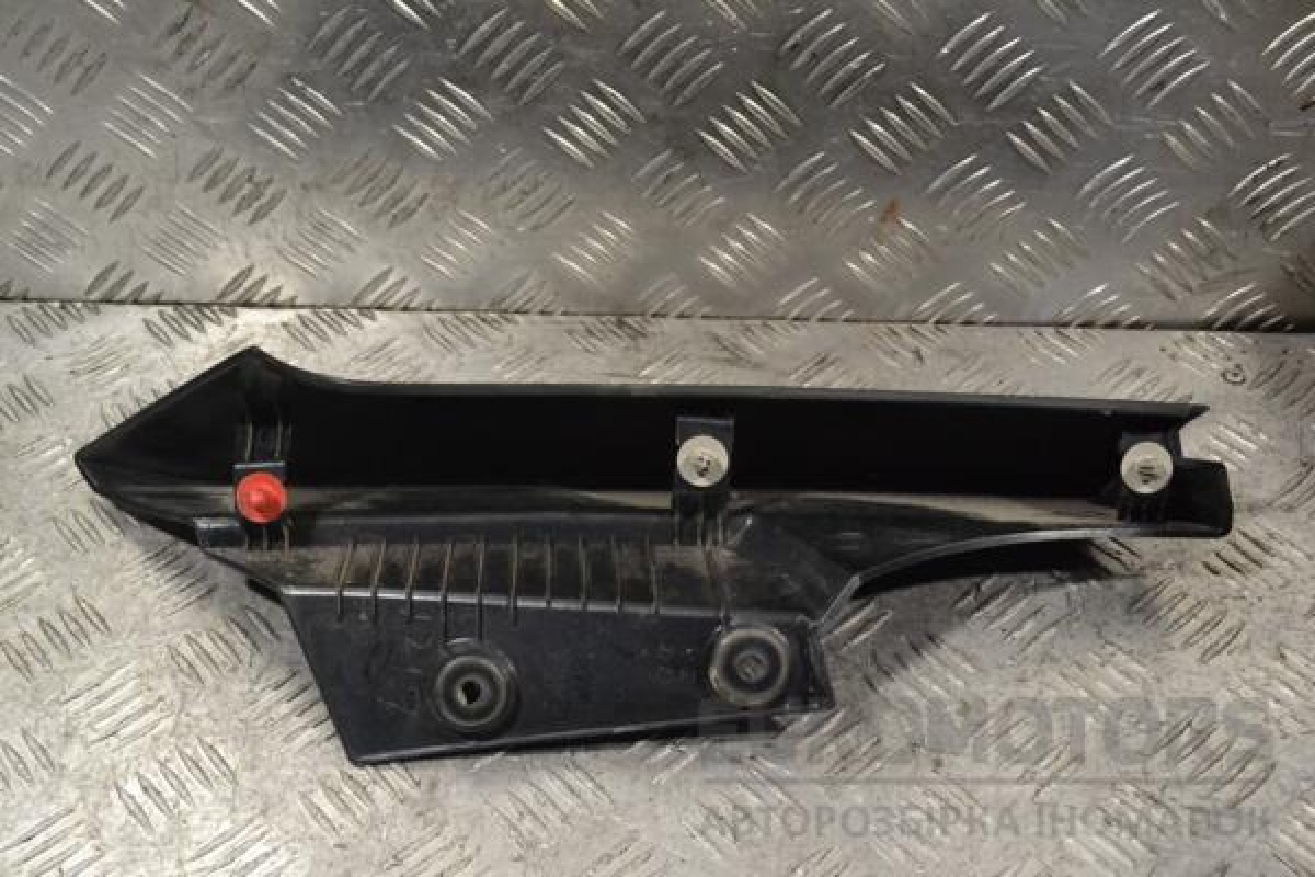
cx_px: 658
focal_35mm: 45
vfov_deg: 29.9
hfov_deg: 43.6
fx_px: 1644
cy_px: 438
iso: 3200
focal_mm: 30
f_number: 9
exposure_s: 1/320
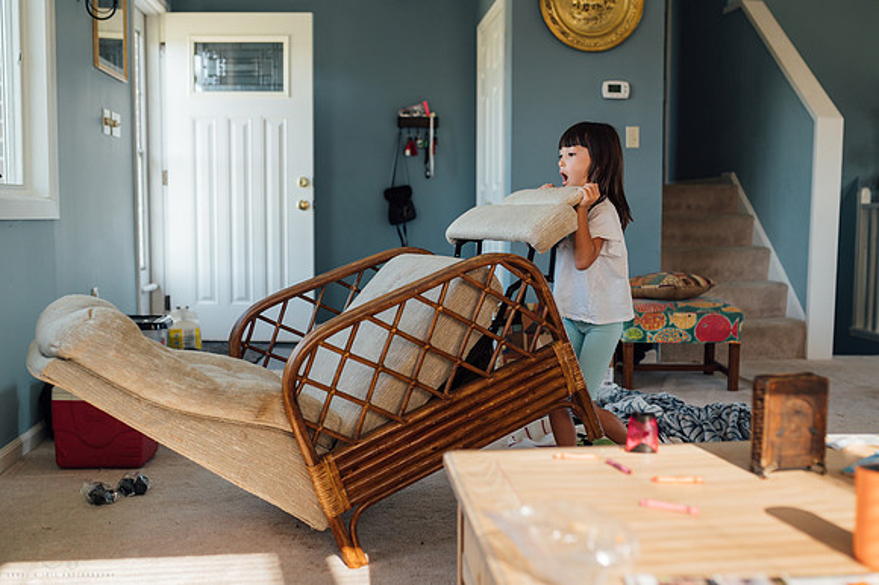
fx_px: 965
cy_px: 292
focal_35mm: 40
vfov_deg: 33.7
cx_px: 490
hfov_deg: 48.9
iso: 320
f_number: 2.8
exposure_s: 1/400
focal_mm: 35
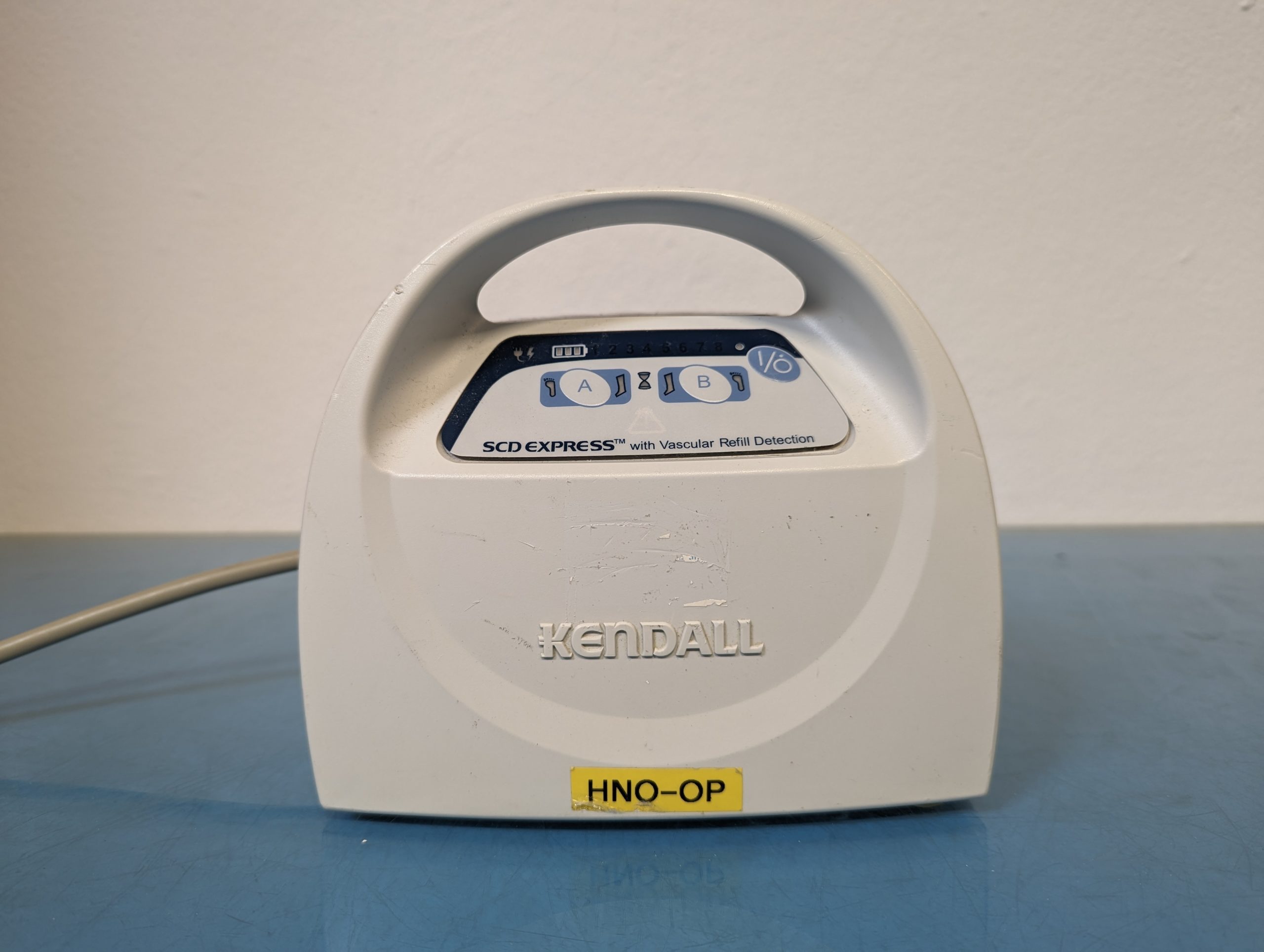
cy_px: 476
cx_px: 632
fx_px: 878
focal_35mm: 24
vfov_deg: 56.9
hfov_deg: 71.5
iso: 70
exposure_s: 1/23.8
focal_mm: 6.81
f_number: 1.85
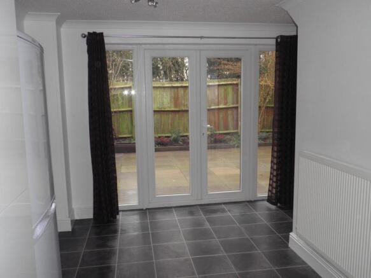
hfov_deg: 56.8
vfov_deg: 44.1
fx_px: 343
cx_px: 186
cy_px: 139
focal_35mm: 32
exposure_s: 1/50
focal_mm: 5.9
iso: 160
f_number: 3.7
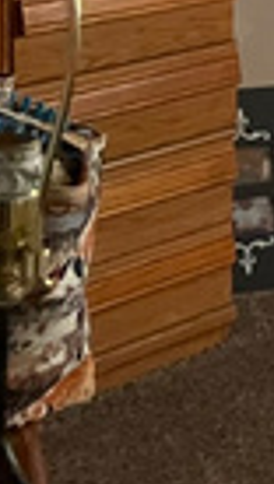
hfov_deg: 7.1
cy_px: -109
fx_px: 1686
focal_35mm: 131
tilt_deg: -7.9
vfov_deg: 15.7
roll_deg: -3.7
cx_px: 1071
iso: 500
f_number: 1.6
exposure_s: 1/40
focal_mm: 4.2
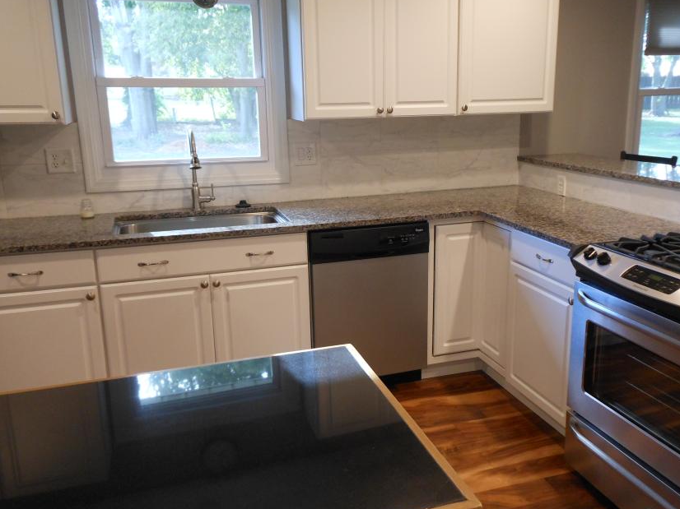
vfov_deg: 45.3
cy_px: 213
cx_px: 355
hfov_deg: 58.3
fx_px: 609
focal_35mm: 31
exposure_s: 1/30
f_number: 3.2
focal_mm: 4.5
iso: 200
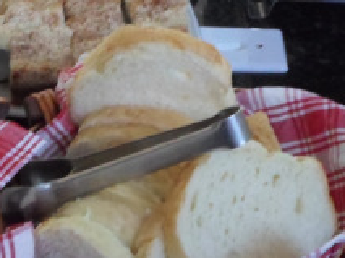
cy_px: -58
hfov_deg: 20.7
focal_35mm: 95
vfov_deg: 15.0
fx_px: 945
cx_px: 190
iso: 400
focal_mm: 5.5
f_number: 2.7
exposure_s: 1/30
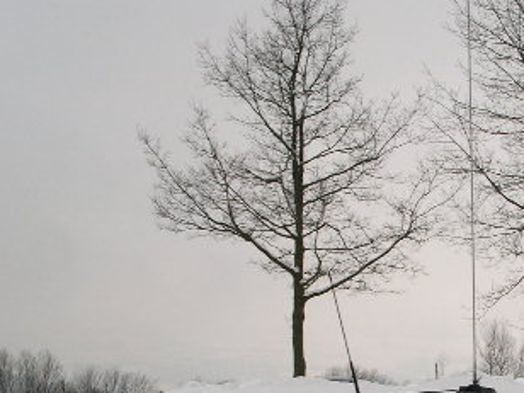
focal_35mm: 79
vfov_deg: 18.3
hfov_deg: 23.9
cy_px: 357
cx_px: 487
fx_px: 1196
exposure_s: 1/60
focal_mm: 7.8
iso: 100
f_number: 4.5
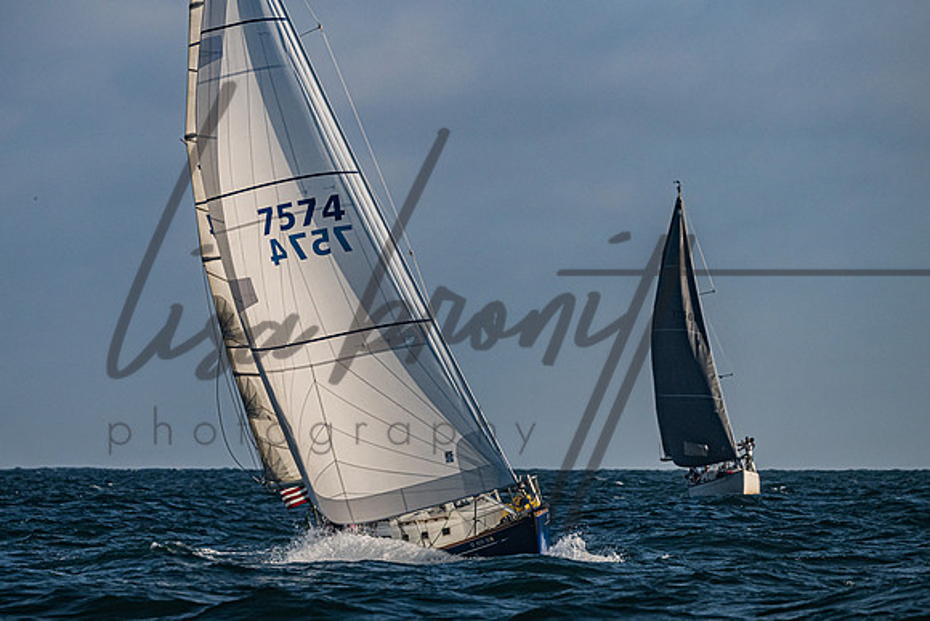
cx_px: 423
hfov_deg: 5.3
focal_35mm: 392
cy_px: 236
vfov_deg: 3.5
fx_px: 10131
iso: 400
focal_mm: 280
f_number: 6.3
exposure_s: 1/6400
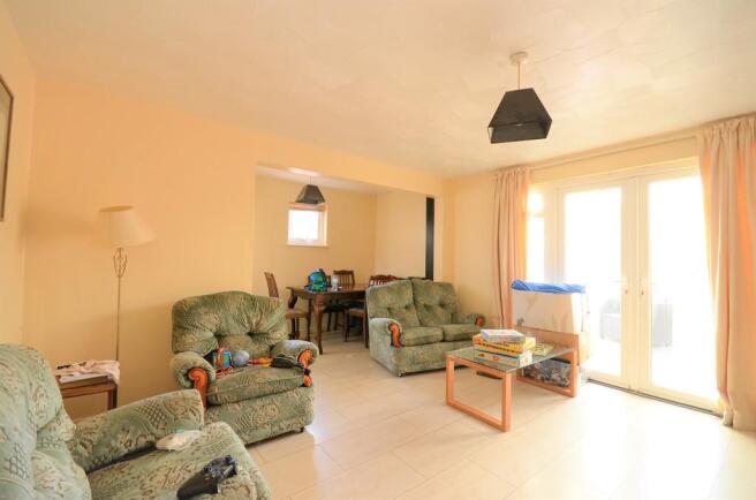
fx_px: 314
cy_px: 250
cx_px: 378
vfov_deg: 77.0
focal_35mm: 15
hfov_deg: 100.5
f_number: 8
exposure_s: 1/6
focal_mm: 10
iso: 400
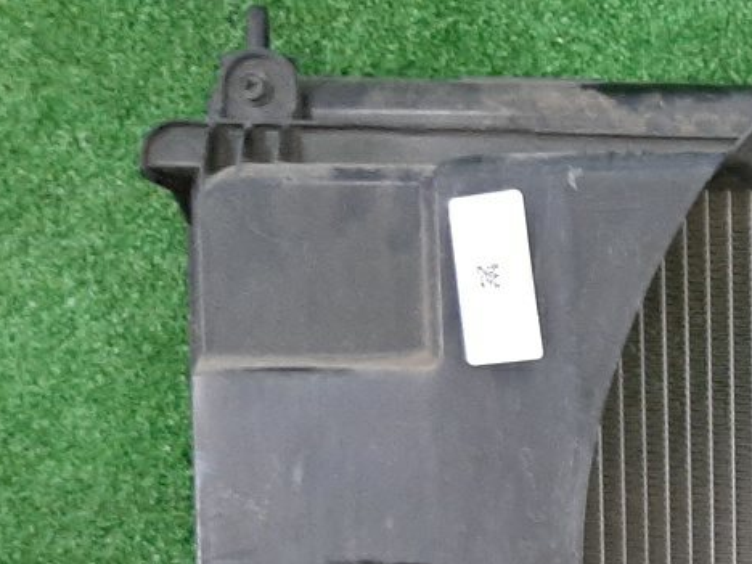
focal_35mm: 80
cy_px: 609
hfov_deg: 21.2
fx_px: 1738
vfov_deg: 17.8
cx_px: 1075
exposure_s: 1/25
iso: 231
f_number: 1.7
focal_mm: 3.93
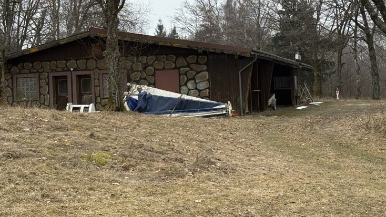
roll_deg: +2.4
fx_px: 747
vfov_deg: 16.5
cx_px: 178
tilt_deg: -0.1
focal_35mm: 73
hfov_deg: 29.0
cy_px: 77
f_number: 1.78
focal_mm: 6.76
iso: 64
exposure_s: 1/359
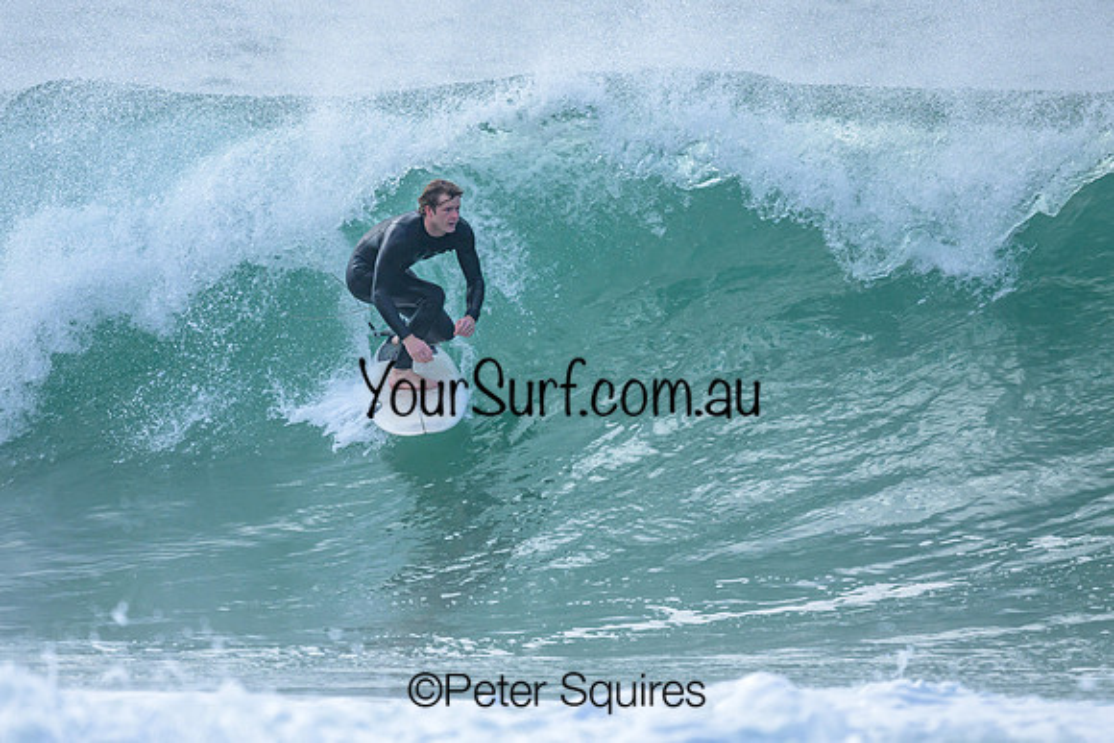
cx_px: 477
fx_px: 33982
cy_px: 377
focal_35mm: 1098
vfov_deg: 1.3
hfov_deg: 1.9
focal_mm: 800
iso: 450
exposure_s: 1/2000
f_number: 6.3
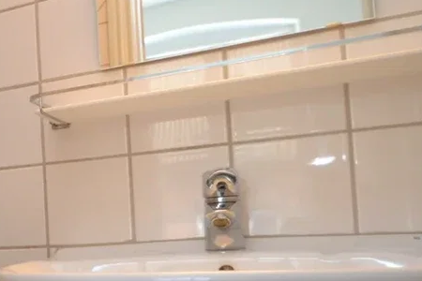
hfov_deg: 33.1
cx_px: -93
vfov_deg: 27.6
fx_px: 563
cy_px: 215
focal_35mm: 48
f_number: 3.8
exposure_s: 1/60
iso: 720
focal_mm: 12
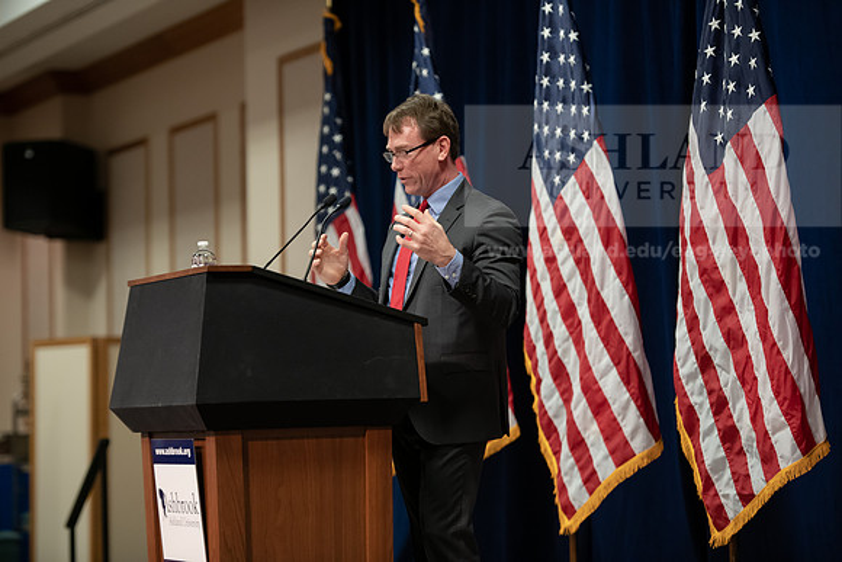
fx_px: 2714
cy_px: 281
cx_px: 421
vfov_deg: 11.8
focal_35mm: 116
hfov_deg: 17.6
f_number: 2.8
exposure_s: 1/200
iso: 2000
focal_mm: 116
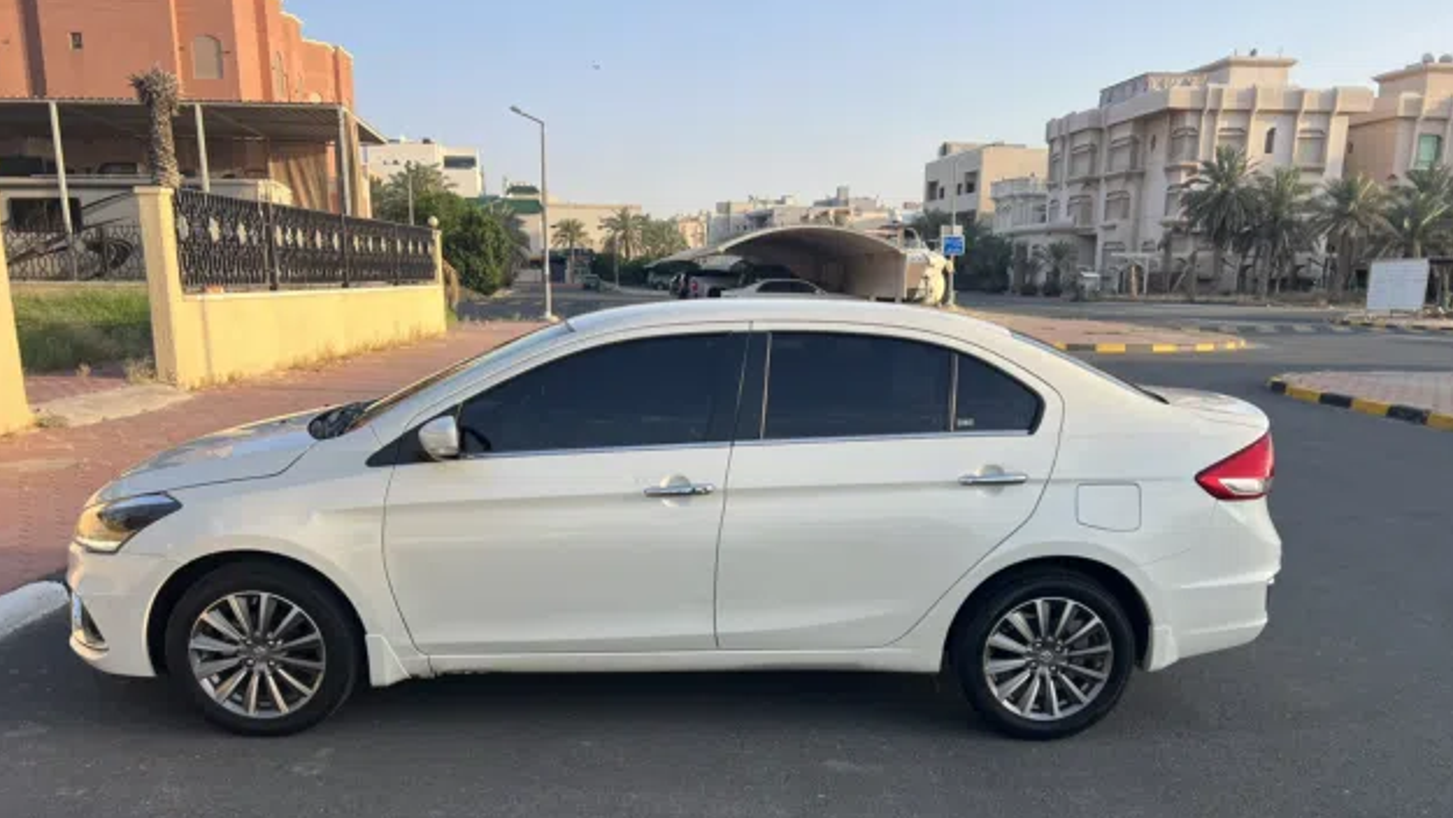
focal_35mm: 29
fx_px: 1118
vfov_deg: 39.7
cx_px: 735
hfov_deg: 66.0
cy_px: 544
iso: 50
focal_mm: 5.7
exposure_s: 1/1252
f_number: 1.5
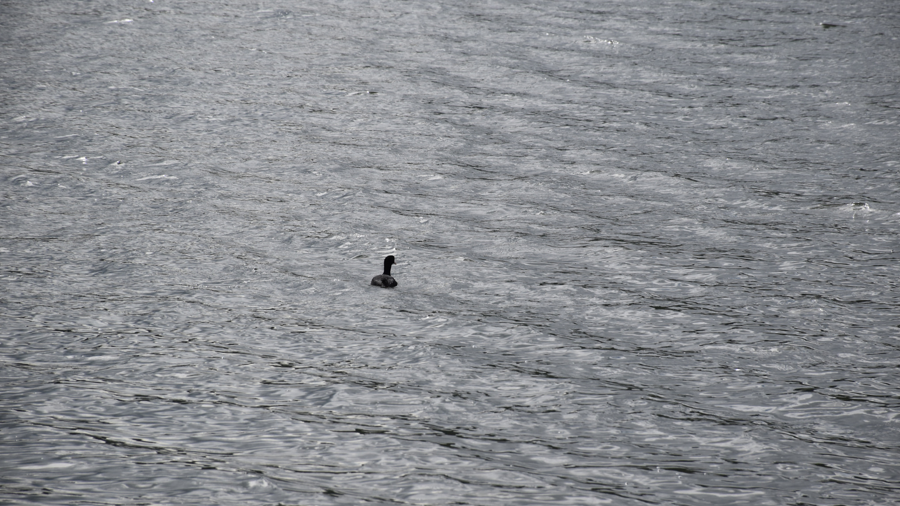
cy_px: 268
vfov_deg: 5.5
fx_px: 5275
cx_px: 449
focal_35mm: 221
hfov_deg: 9.8
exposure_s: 1/800
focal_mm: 140
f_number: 7.1
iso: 200
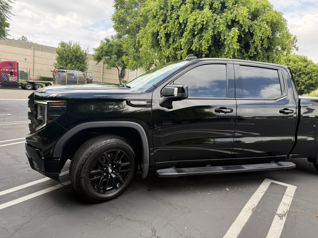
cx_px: 159
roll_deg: -5.0
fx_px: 220
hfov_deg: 71.6
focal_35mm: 24
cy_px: 119
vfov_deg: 56.8
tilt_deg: -7.9
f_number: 1.78
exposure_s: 1/967
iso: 100
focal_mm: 6.76
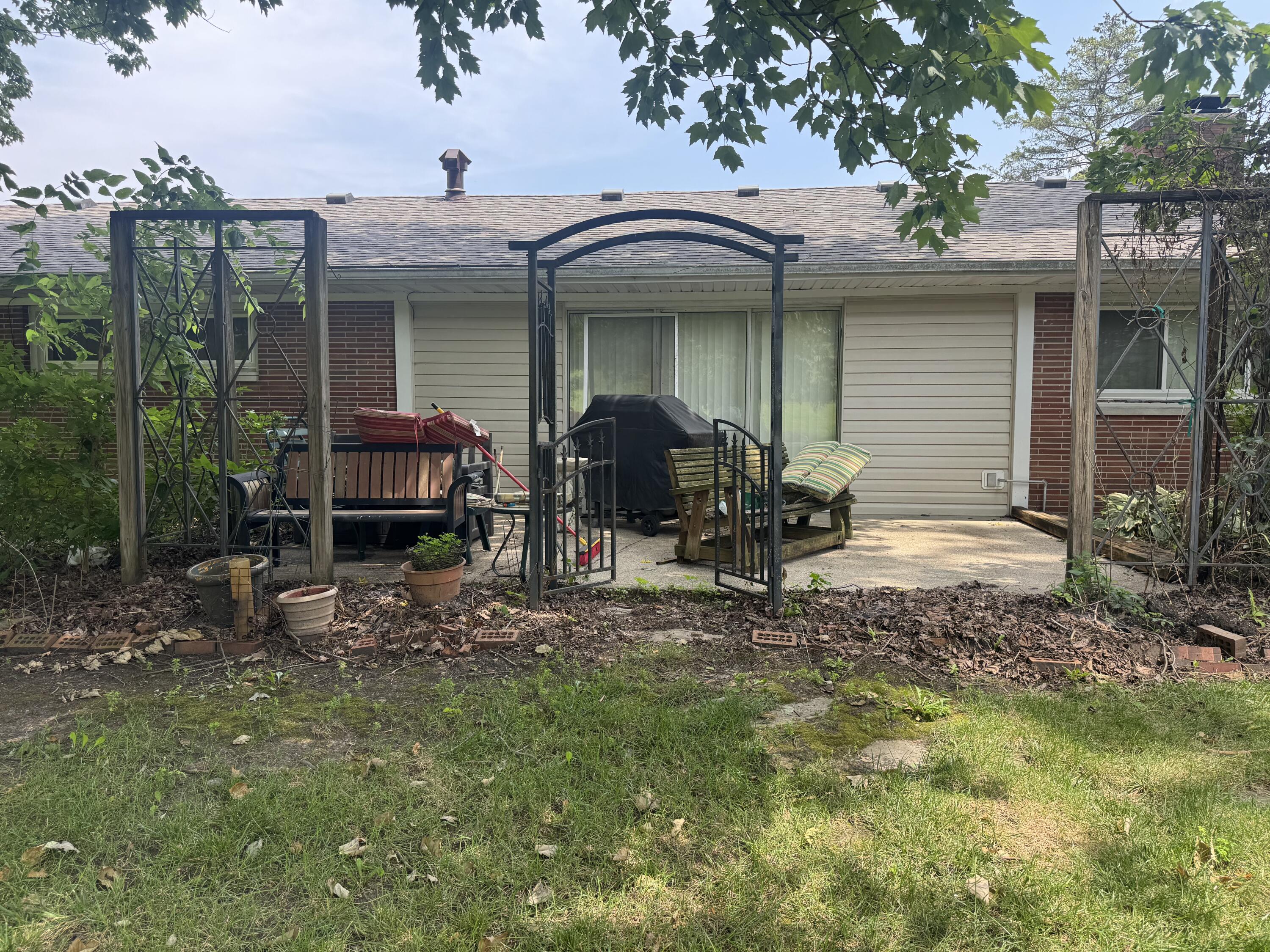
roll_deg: -1.0
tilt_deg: -3.9
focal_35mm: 24
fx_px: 881
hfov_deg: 71.6
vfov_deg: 56.8
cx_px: 635
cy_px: 476
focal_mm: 6.76
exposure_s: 1/812
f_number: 1.78
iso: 80
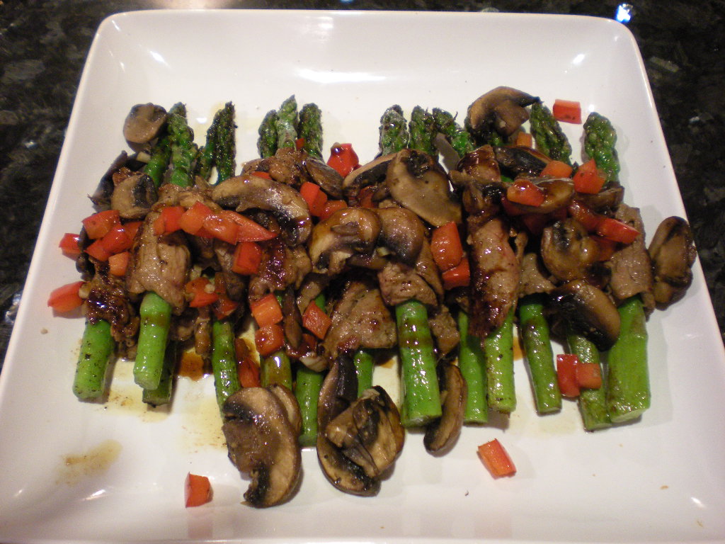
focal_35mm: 38
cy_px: 272
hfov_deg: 49.0
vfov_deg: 37.7
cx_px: 362
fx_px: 796
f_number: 3.1
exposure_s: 1/8
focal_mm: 6.3
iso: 251
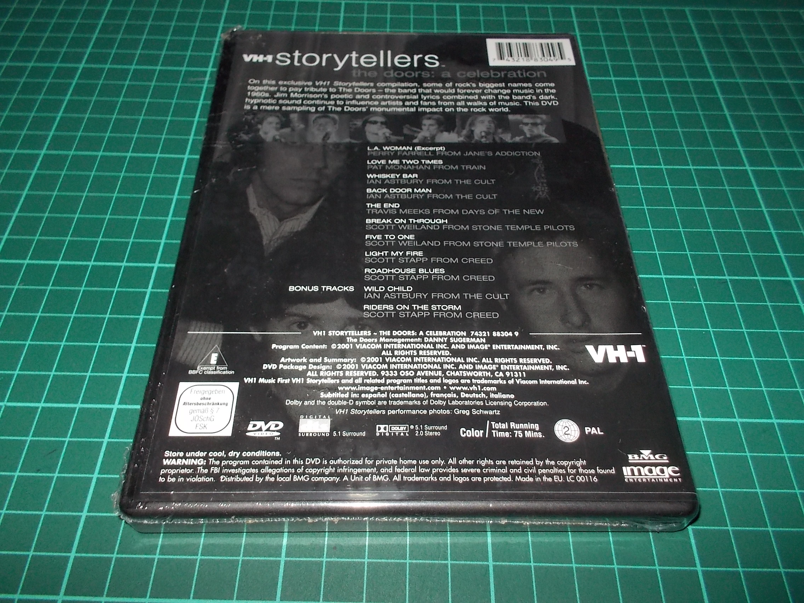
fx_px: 674
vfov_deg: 48.2
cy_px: 302
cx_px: 402
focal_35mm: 29
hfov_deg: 61.7
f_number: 3.3
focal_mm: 4.1
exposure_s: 1/30
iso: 200
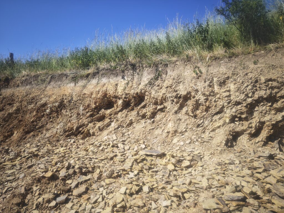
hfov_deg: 73.9
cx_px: 142
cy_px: 106
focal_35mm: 23
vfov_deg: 58.9
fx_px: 189
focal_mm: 7.79
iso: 50
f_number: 1.9
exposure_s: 1/1027
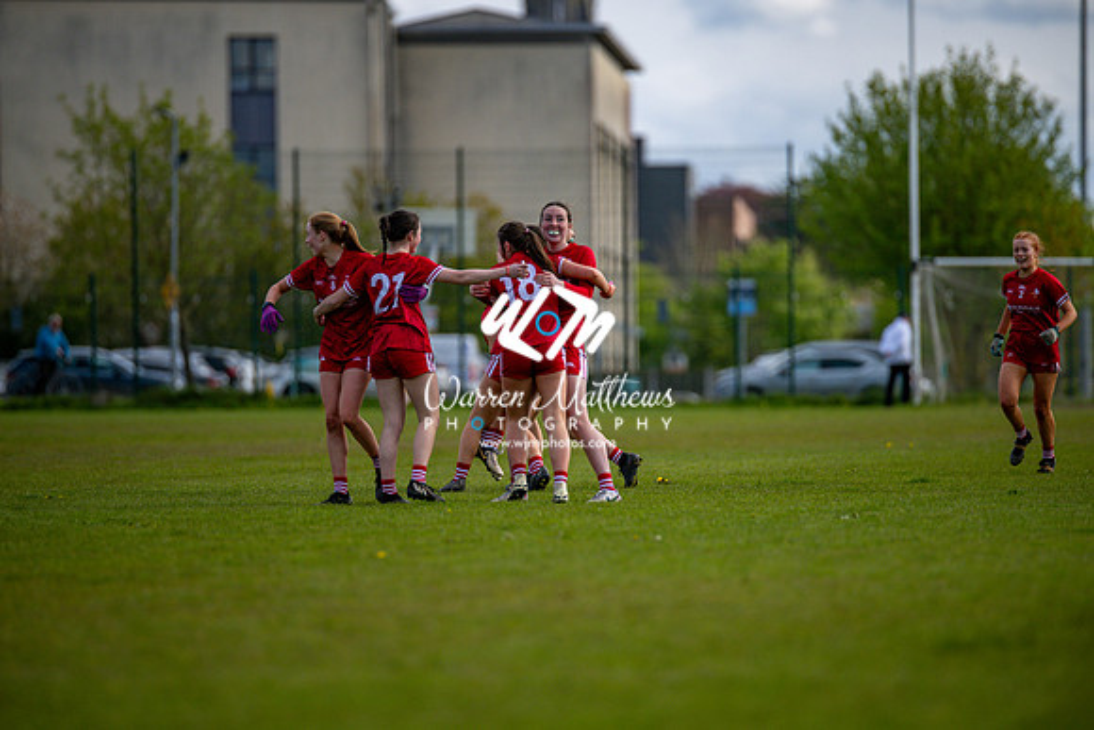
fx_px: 9118
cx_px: 547
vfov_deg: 4.6
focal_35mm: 300
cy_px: 365
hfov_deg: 6.9
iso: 400
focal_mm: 300
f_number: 2.8
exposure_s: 1/6400
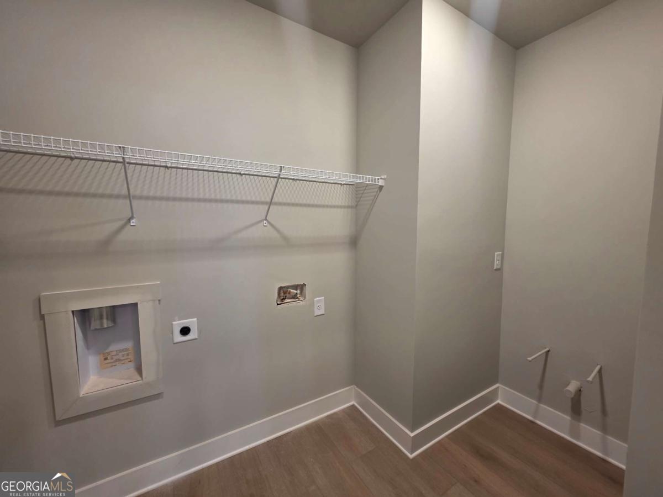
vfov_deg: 89.9
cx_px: 332
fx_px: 249
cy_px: 248
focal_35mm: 13
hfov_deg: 106.2
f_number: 1.9
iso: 160
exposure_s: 1/60
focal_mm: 2.2
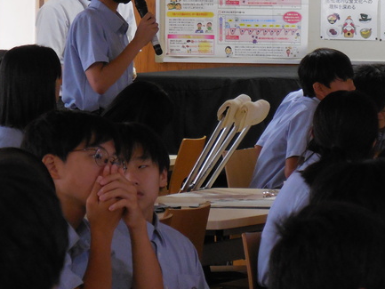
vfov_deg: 3.9
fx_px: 4205
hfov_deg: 5.2
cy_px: 97
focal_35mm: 378
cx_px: 190
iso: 720
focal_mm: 46.1
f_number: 6
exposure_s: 1/30
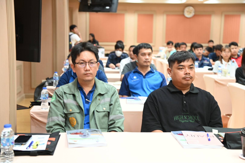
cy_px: 82
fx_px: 374
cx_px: 122
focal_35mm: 55
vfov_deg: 24.6
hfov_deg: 36.3
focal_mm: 55
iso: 1800
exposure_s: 1/80
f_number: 4
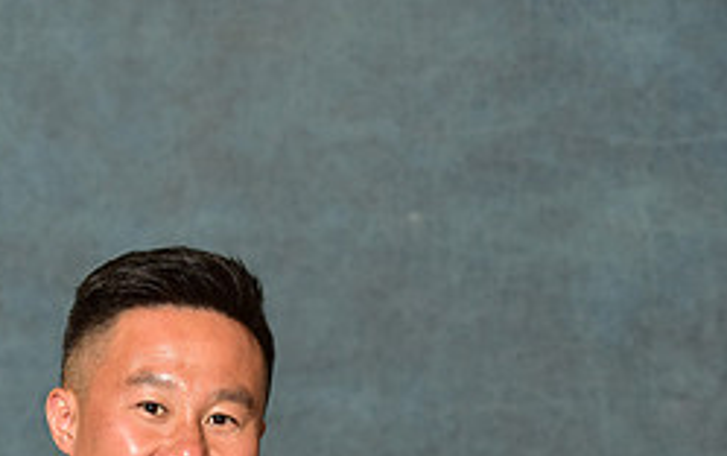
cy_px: 842
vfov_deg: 6.3
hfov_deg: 10.2
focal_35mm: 204
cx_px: 171
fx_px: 4045
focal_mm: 86
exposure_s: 1/200
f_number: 4.5
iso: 320
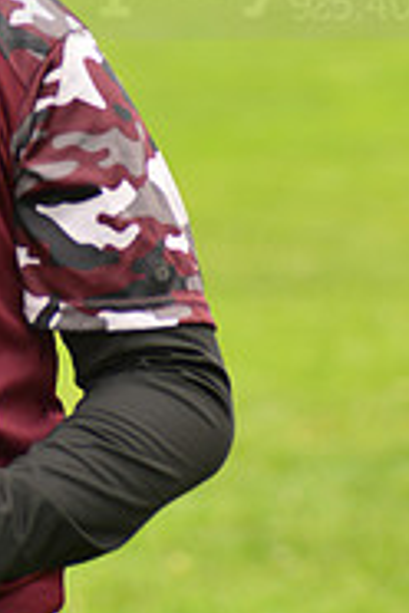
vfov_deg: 4.9
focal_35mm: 421
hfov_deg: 3.3
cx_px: -140
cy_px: -66
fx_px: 7174
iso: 100
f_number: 5
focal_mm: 135
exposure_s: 1/250
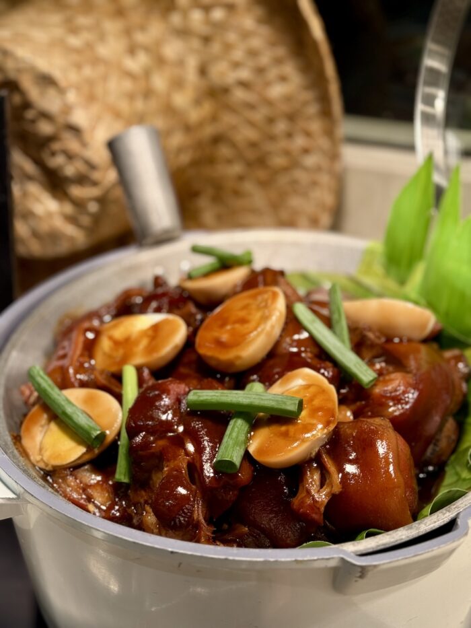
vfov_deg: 39.7
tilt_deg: -31.2
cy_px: 314
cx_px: 236
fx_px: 871
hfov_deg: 30.3
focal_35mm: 48
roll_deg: +0.6
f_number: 1.78
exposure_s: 1/174
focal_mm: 6.76
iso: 100
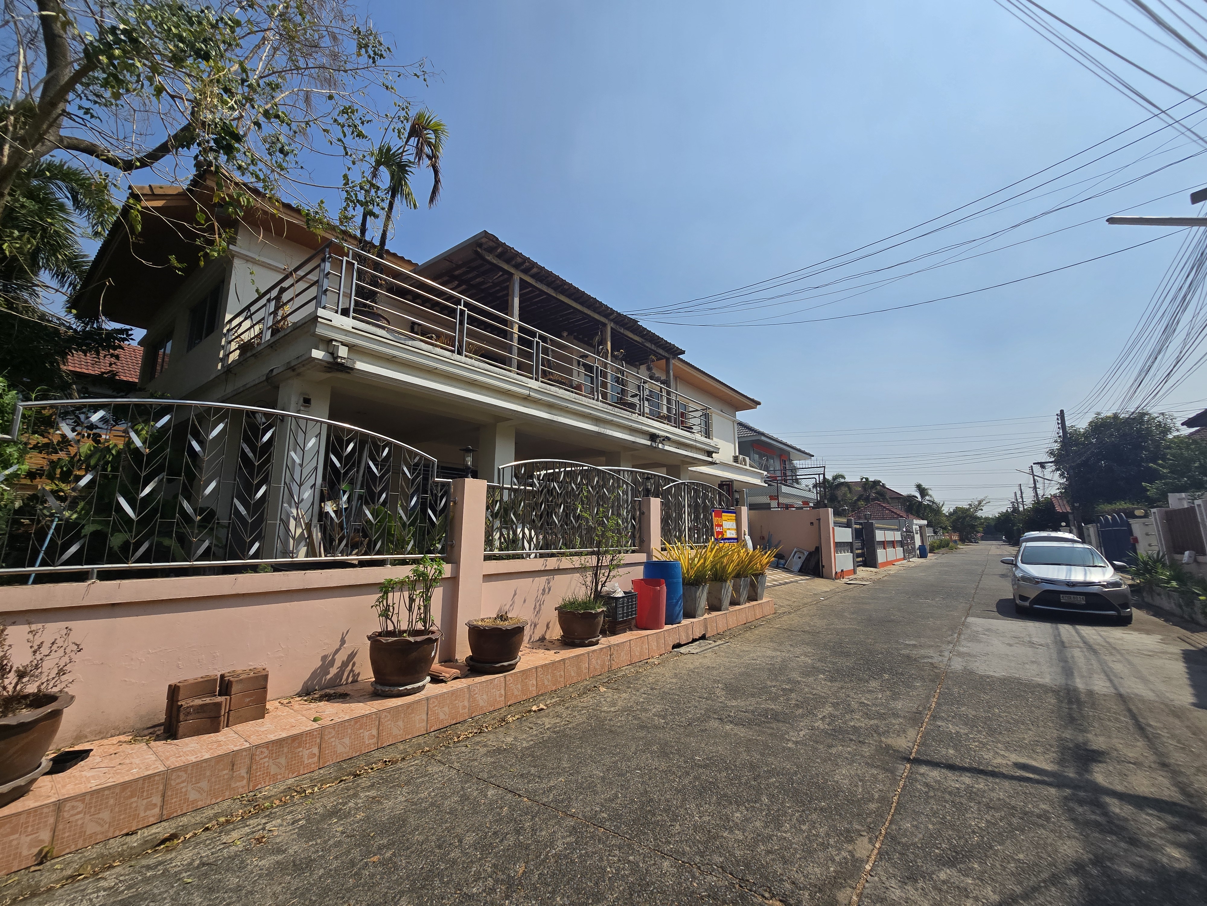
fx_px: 453
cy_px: 453
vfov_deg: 89.9
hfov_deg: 106.2
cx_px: 604
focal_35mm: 13
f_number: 2.2
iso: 50
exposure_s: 1/4373
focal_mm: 2.2
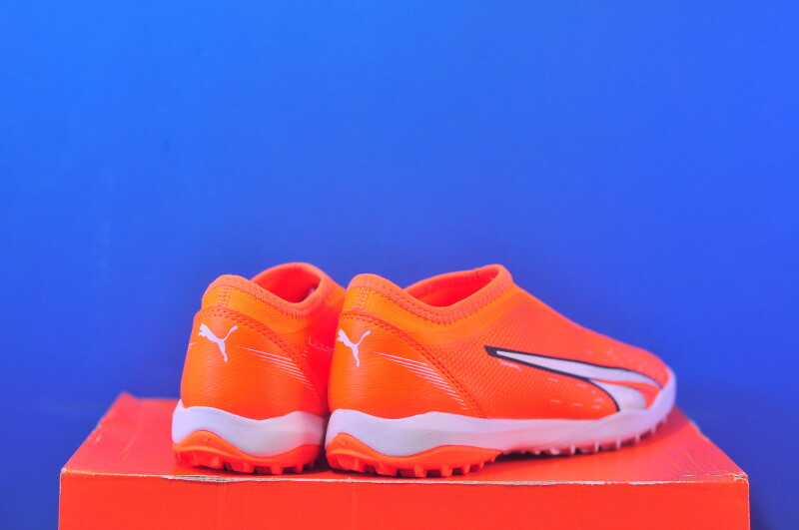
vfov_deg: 18.1
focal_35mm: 75
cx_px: 400
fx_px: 1662
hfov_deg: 27.0
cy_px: 265
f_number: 2.5
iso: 250
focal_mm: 50
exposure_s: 1/320
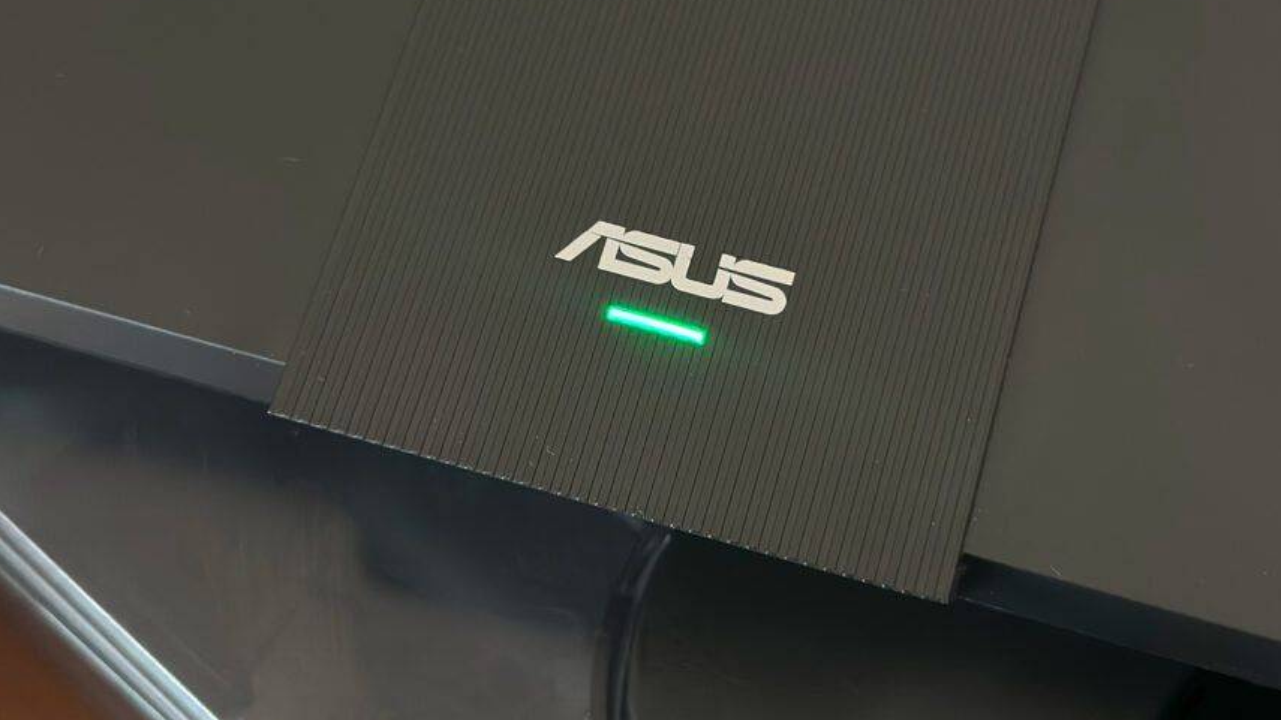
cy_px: 320
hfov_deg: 39.2
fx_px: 1800
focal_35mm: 53
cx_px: 645
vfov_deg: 22.6
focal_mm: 6.86
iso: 640
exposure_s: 1/40
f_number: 1.78
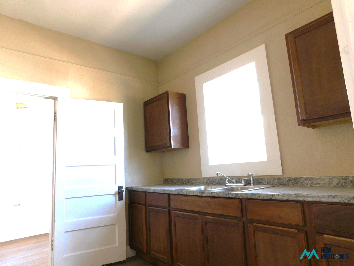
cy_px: 133
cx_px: 177
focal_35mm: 23
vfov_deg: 58.9
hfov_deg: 73.9
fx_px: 235
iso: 250
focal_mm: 4
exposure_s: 1/30
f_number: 3
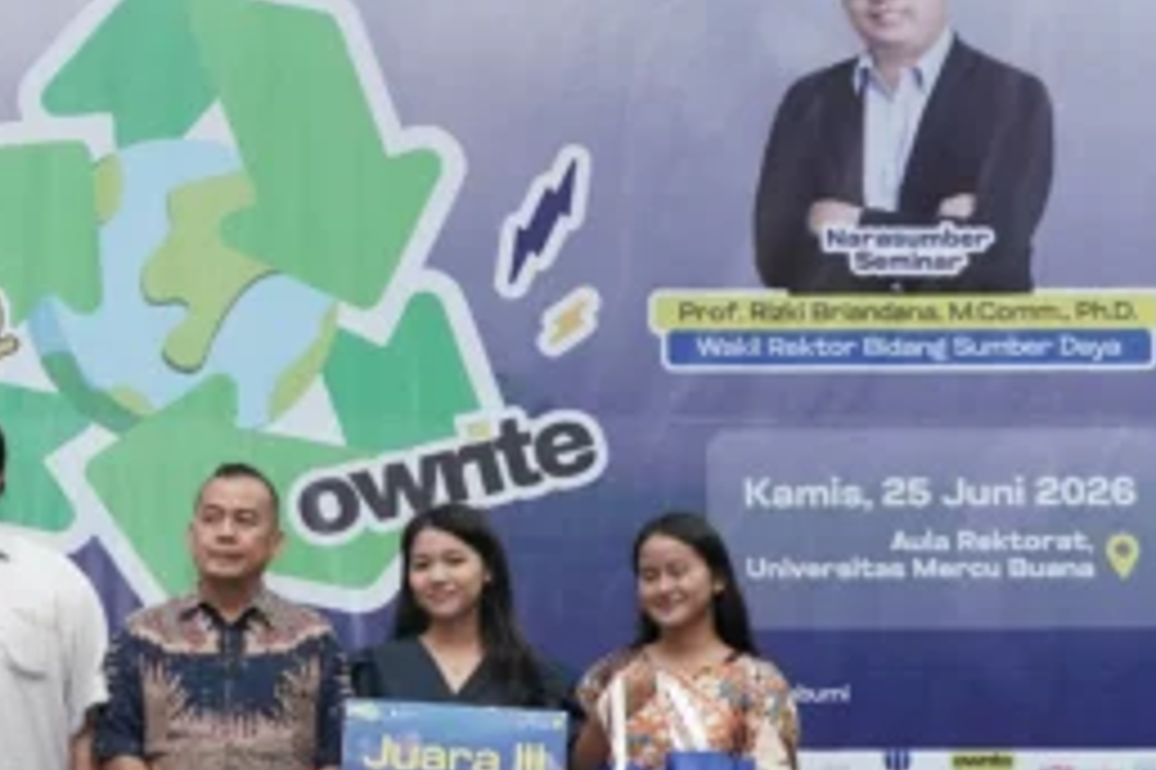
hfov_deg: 19.1
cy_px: 414
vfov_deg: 13.3
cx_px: -70
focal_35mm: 103
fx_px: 3305
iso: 5000
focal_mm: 43
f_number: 6.3
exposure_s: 1/100
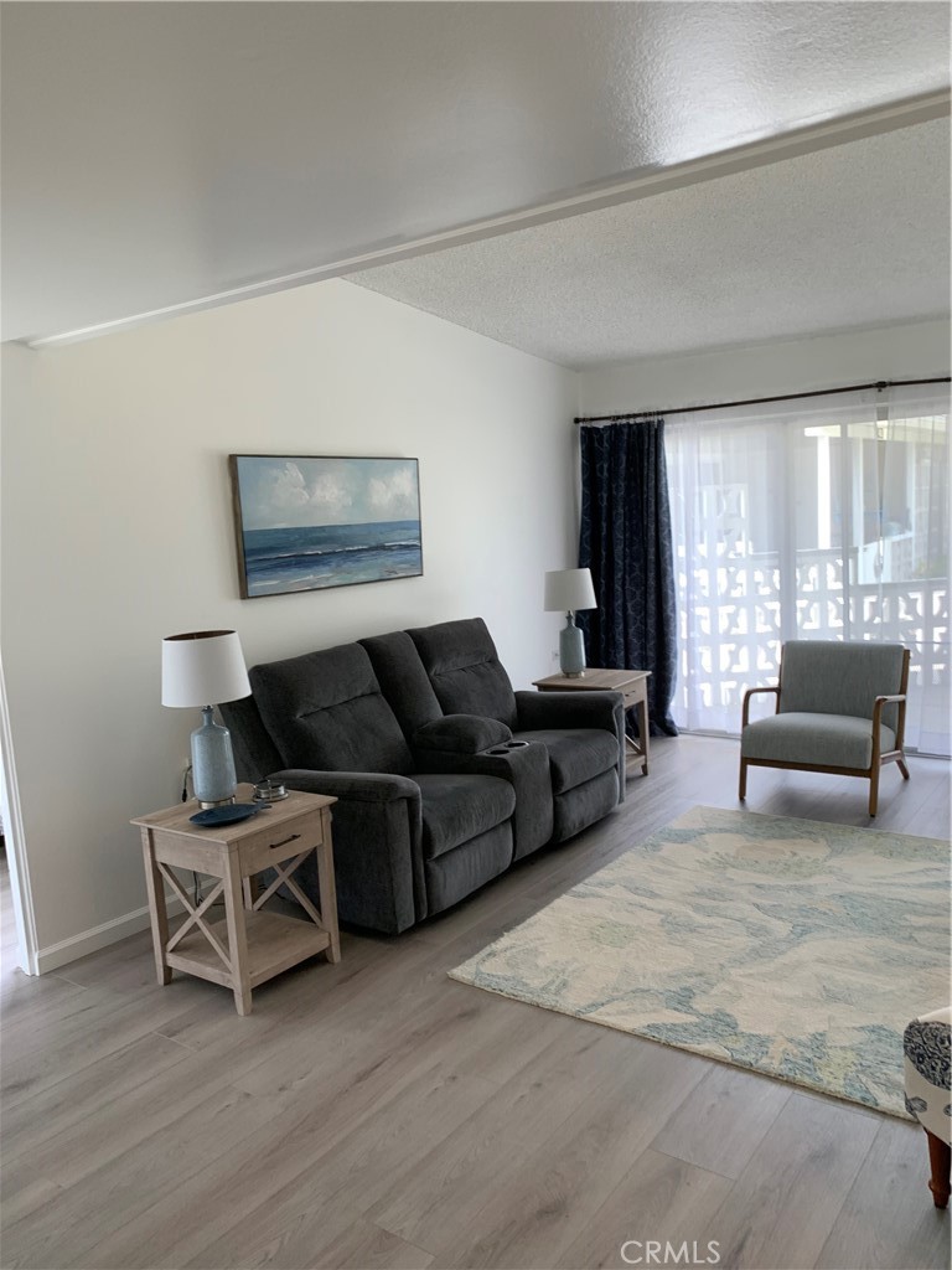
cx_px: 476
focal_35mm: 26
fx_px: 953
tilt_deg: -9.2
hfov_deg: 53.1
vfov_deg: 67.3
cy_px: 635
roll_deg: +3.3
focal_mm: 4.25
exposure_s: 1/120
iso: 80
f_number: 1.8
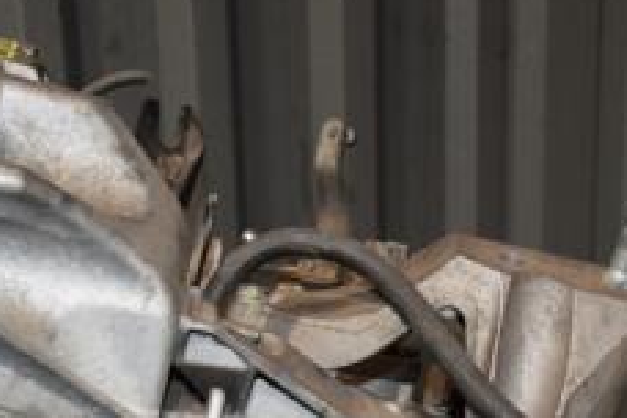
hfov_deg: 23.4
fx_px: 1515
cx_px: 280
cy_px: 487
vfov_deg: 15.2
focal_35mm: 87
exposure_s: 1/60
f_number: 5
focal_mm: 22
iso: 800
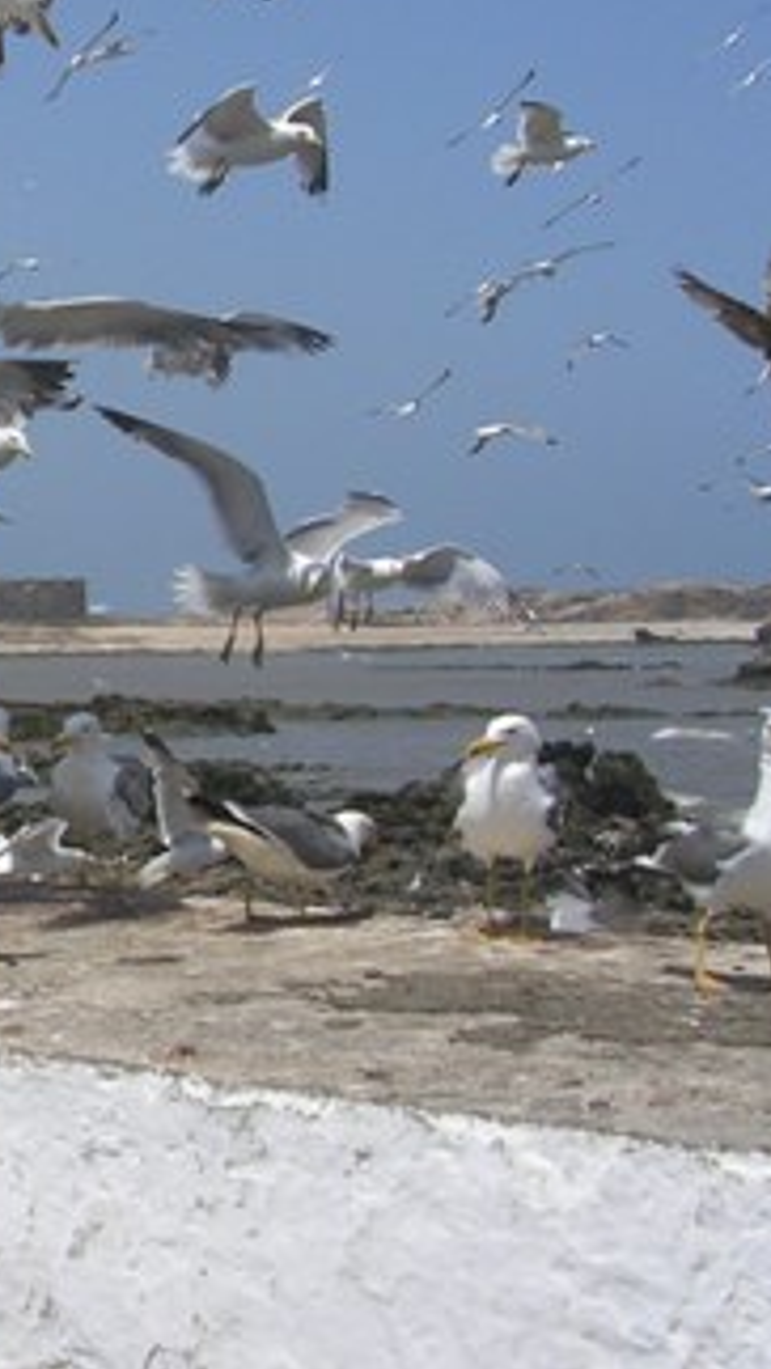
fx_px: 2976
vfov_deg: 25.9
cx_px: -402
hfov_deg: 13.8
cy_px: 564
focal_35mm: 82
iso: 50
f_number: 5.6
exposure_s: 1/543
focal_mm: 5.8
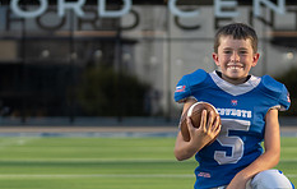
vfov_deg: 6.9
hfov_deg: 10.8
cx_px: 234
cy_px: 122
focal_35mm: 193
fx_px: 1569
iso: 100
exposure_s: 1/640
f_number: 2.8
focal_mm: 70
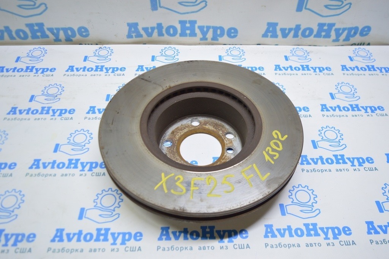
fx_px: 324
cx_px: 194
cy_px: 130
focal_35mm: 30
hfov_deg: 62.0
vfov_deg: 43.5
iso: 400
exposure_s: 1/50
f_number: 3.8
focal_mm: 20
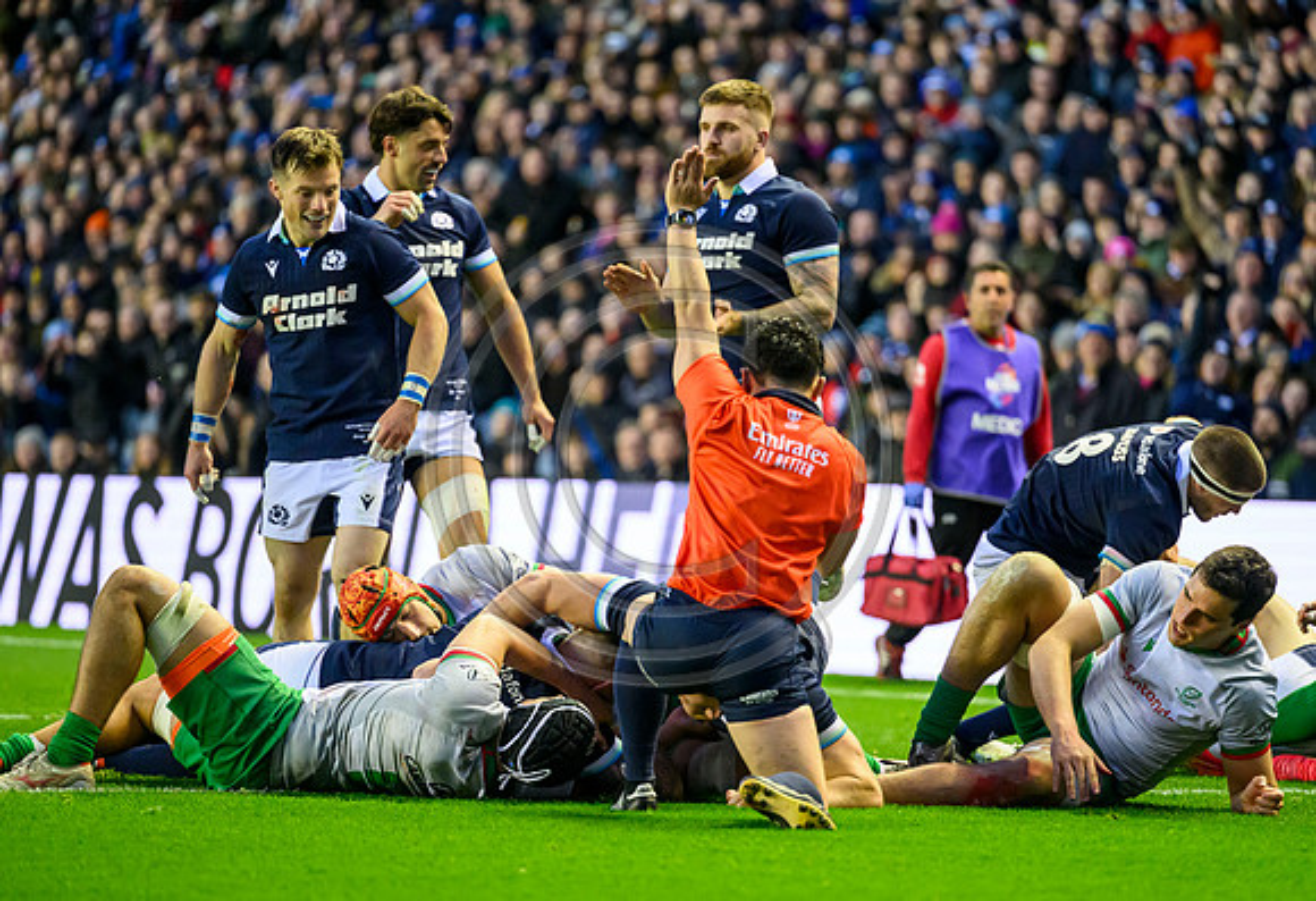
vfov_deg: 5.8
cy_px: 474
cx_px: 708
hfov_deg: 8.5
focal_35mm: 241
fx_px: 8886
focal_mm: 200
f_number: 2.8
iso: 6400
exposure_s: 1/1250
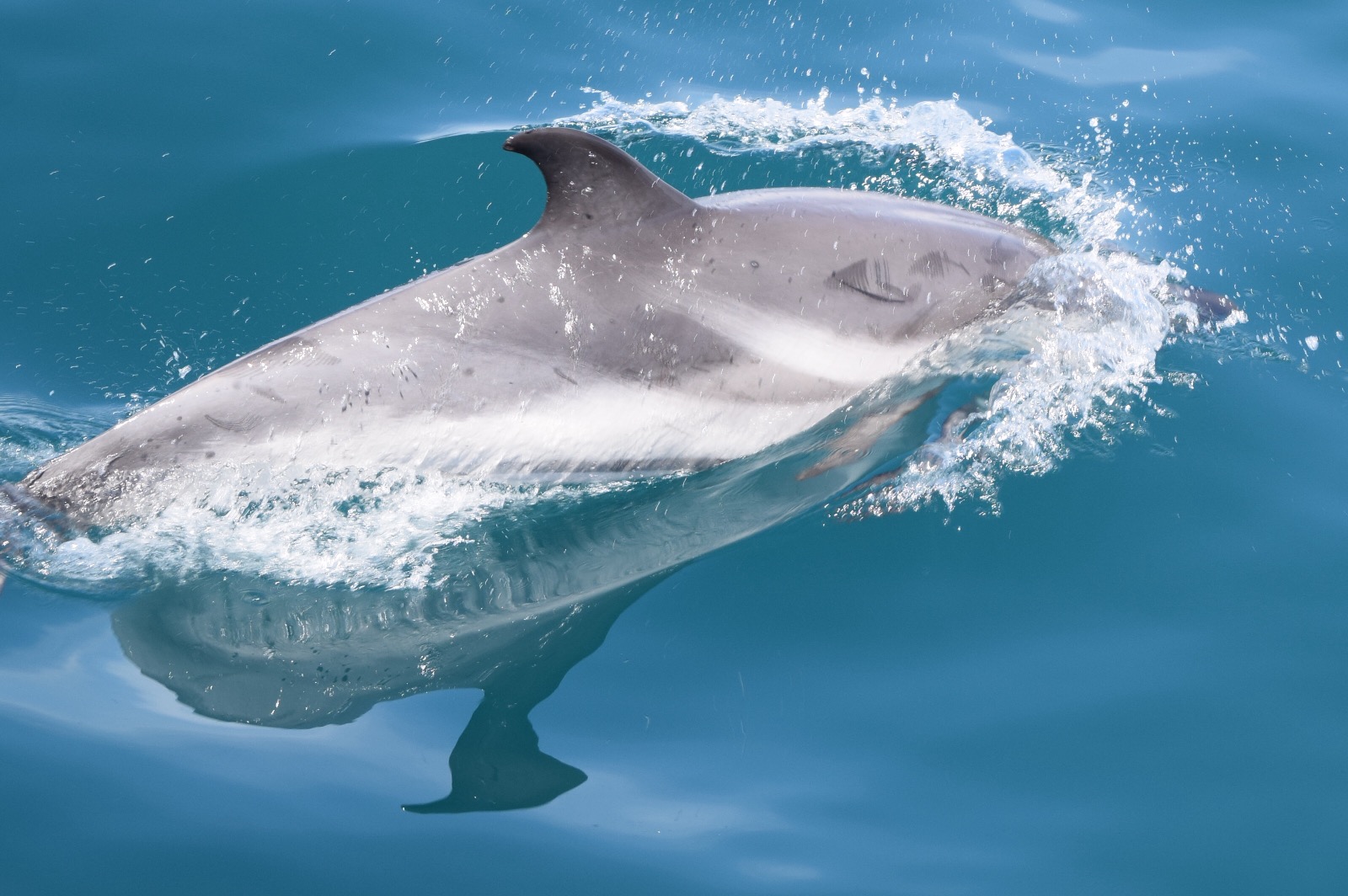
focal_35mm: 82
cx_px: 674
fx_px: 3087
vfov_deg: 16.5
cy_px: 448
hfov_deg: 24.6
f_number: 8
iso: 220
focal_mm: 55
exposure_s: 1/250
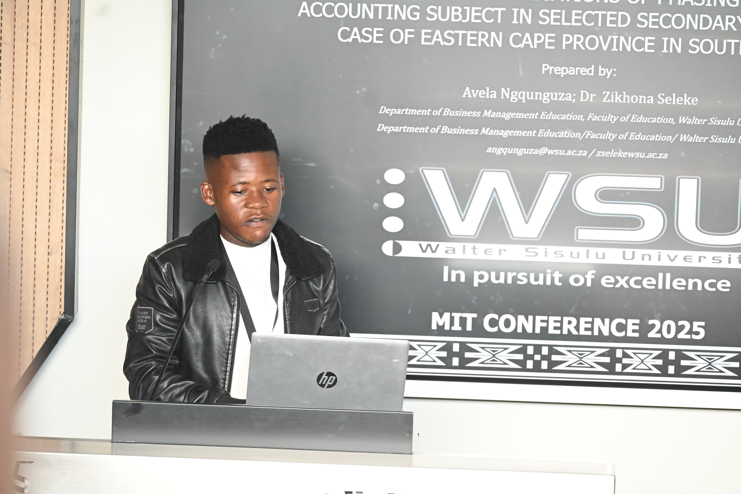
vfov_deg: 8.3
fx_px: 3396
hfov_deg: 12.5
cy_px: 247
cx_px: 370
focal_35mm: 165
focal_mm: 110
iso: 3200
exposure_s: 1/125
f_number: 5
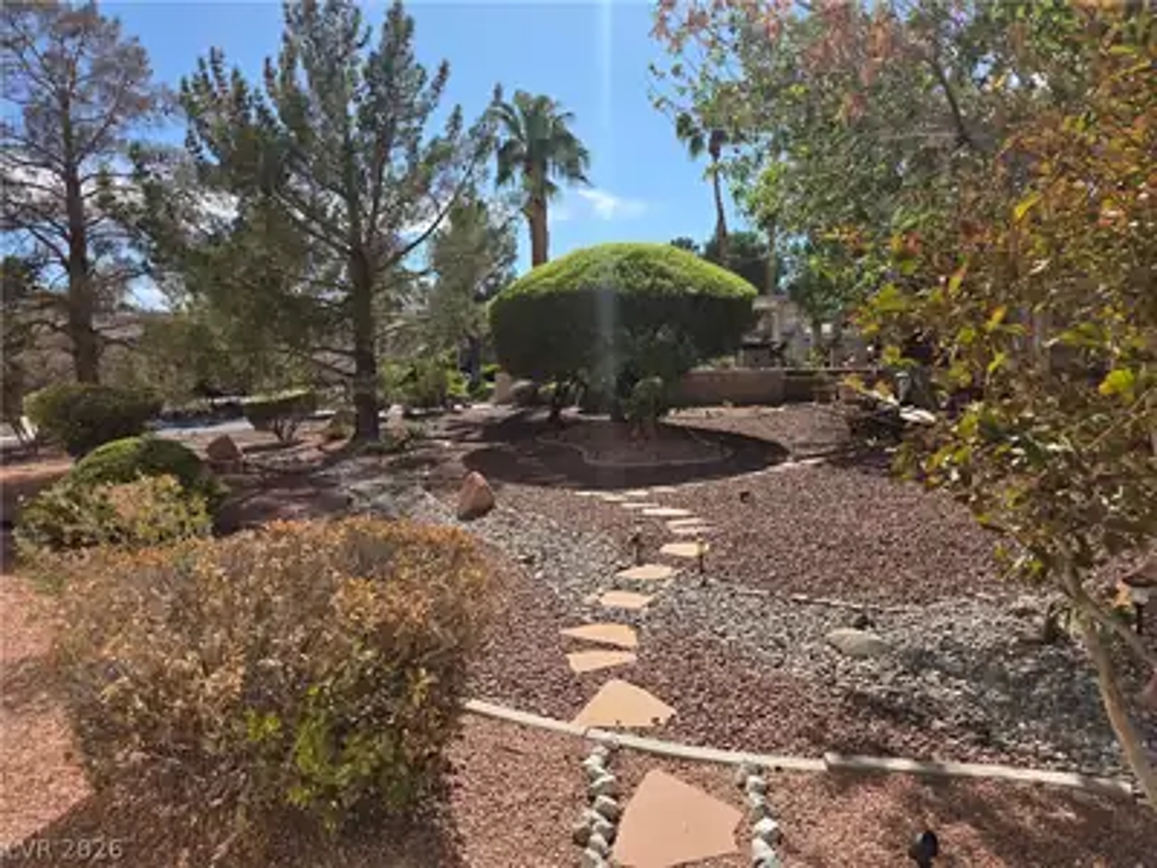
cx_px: 578
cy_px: 434
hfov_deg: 73.9
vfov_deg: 58.9
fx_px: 769
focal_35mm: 23
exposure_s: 1/4885
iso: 80
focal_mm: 5.4
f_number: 1.8
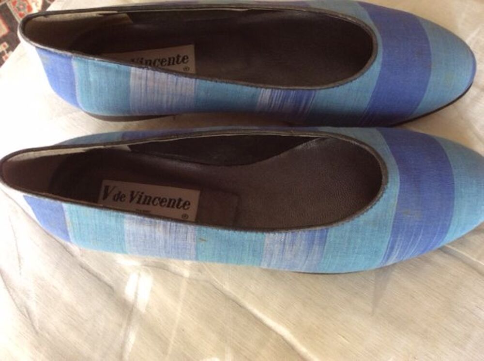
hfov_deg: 56.9
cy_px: 180
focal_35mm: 32
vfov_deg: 44.1
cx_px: 242
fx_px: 447
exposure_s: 1/25
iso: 50
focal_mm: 3.3
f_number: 2.4
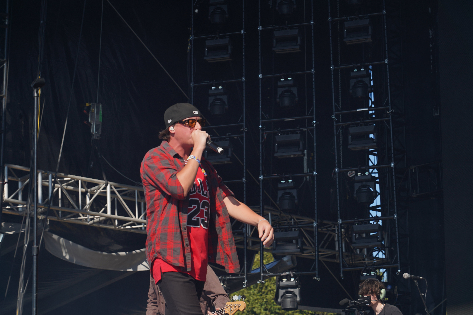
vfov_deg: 13.0
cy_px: 158
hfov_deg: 19.5
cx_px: 236
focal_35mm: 105
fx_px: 1379
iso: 100
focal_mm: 105
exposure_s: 1/400
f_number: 7.1
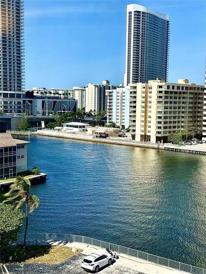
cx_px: 103
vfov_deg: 39.7
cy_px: 137
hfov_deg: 30.3
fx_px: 381
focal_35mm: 48
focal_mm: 6.76
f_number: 1.78
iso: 64
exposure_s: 1/6410
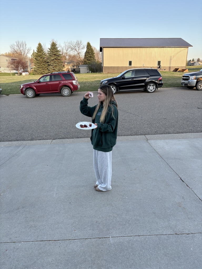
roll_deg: -0.3
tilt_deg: -17.1
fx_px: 202
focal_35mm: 26
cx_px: 101
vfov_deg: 67.3
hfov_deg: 53.1
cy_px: 134
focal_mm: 5.96
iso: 64
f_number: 1.6
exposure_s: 1/482
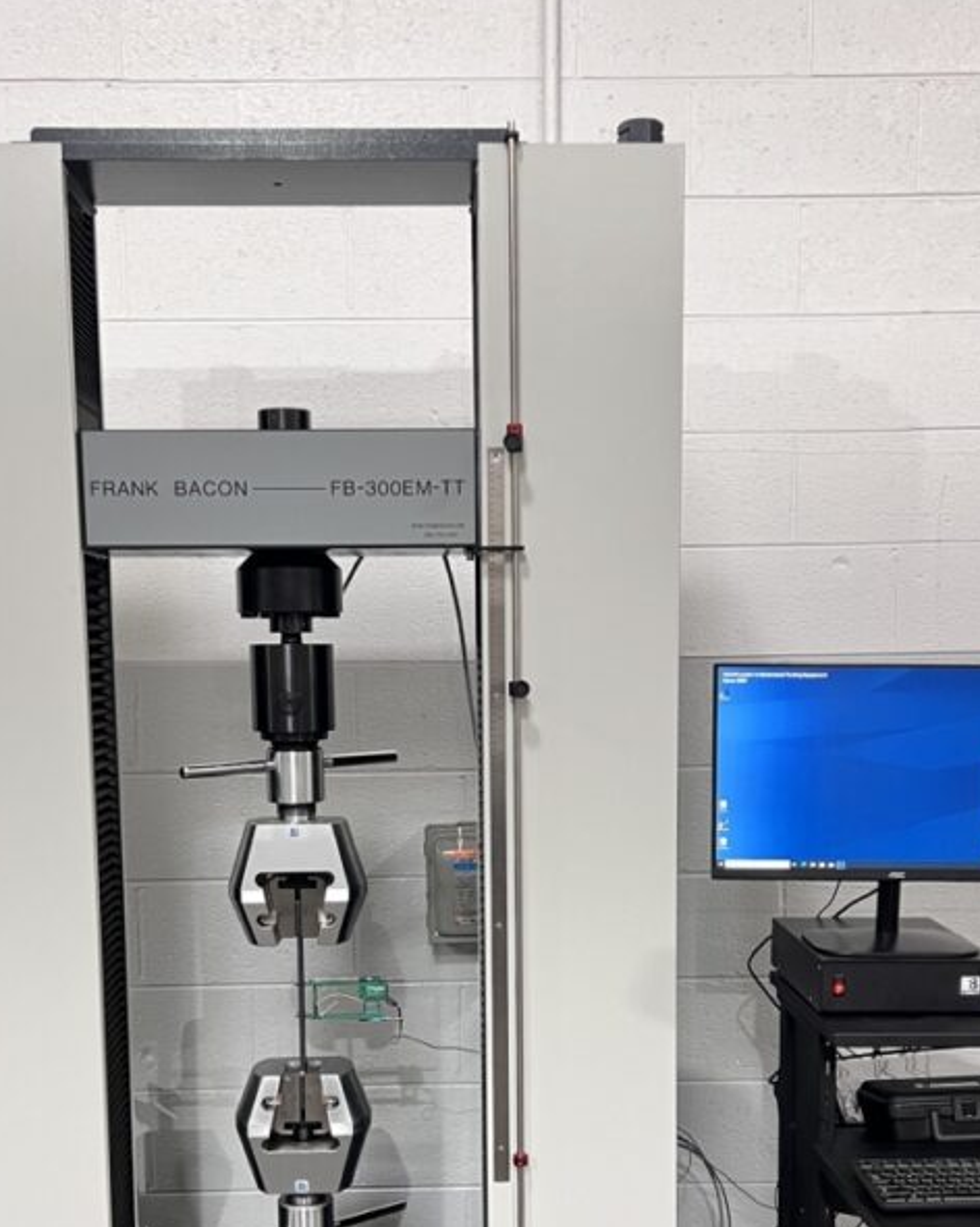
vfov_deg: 41.4
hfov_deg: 34.1
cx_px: 473
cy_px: 839
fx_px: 1597
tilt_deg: -7.4
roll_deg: +0.1
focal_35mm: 44
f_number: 1.5
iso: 200
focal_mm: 5.7
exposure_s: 1/60
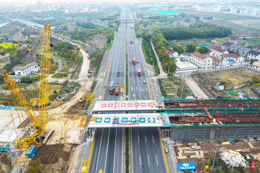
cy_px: 86
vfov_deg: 46.4
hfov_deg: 65.5
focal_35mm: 28
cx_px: 130
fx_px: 202
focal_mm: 10.26
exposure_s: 1/20
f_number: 5
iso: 400
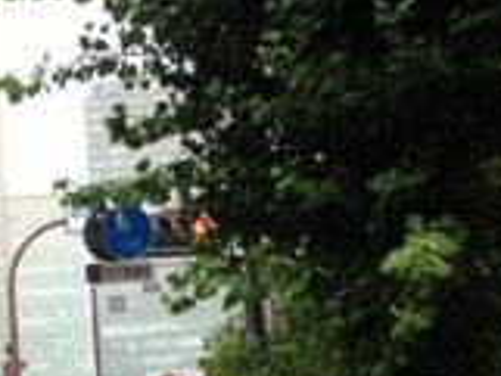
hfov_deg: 21.0
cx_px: 100
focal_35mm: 92
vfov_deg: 15.7
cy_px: 395
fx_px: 1333
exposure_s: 1/120
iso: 100
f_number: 2.4
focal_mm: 4.13
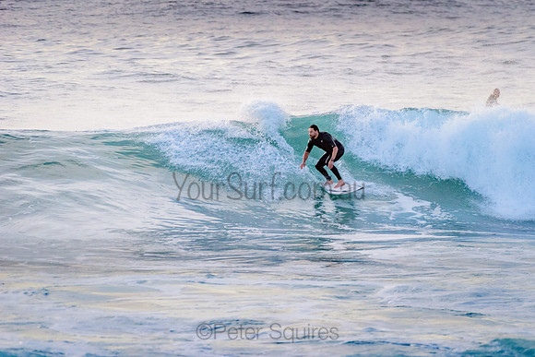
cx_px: 328
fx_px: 9109
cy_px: 139
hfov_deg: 3.4
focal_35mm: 613
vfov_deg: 2.2
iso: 1250
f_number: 5.6
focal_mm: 500
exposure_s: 1/2000
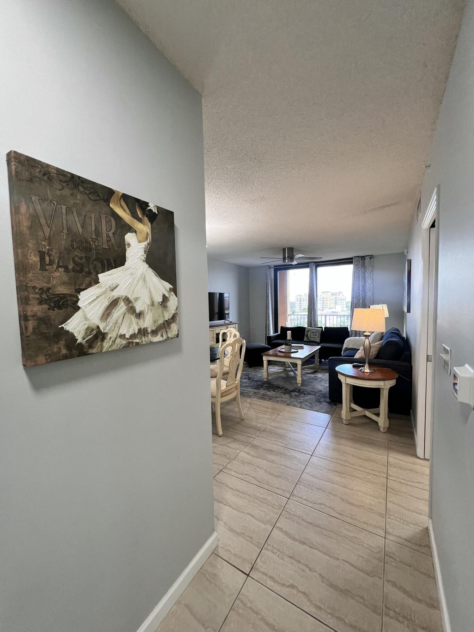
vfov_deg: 106.2
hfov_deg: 89.9
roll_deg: +0.5
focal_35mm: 13
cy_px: 316
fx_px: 237
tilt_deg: -2.9
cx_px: 237
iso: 160
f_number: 1.8
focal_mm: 1.57
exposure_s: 1/120
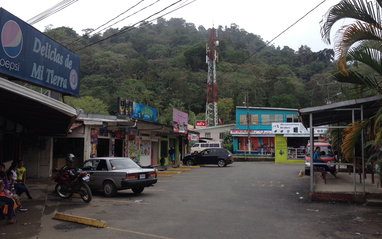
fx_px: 396
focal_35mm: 38
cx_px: 194
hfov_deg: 51.5
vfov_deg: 33.6
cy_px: 116
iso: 50
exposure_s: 1/649
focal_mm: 4.28
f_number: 2.4
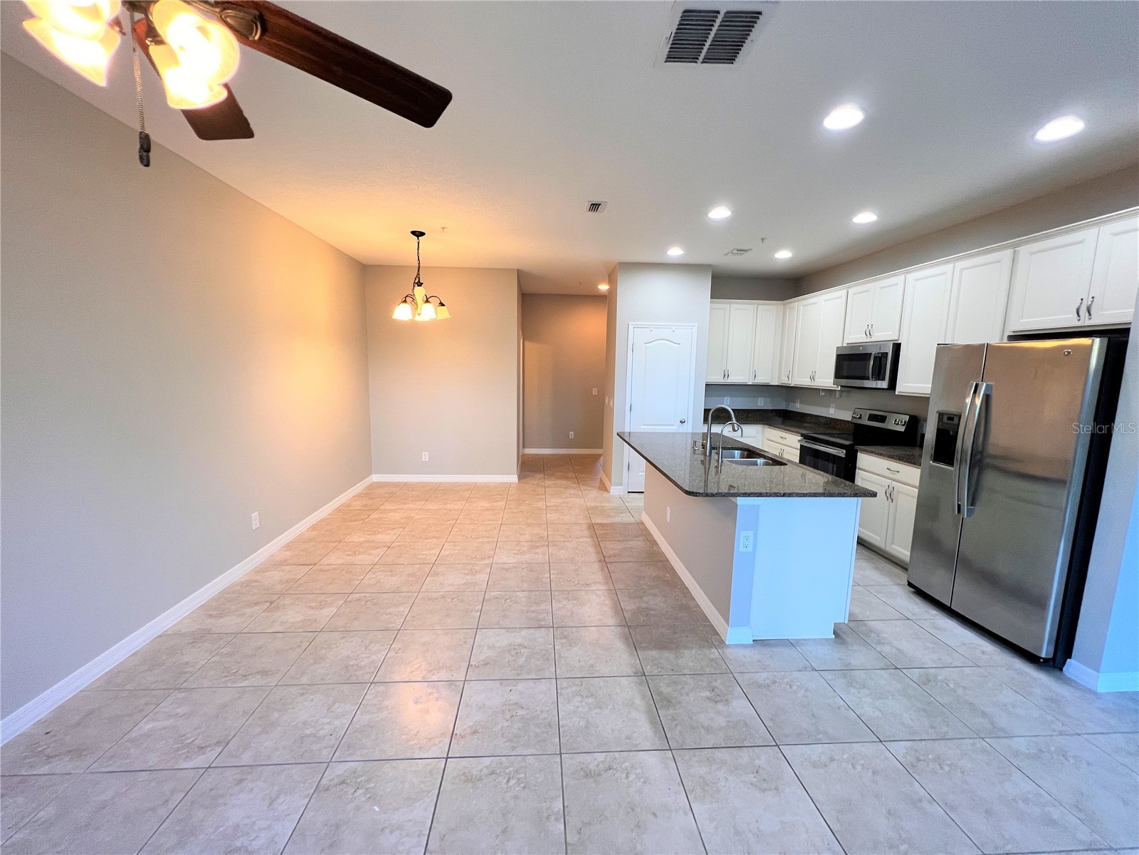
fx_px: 428
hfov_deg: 106.2
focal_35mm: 13
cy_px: 428
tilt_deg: -7.4
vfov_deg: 89.9
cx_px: 570
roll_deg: -0.7
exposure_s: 1/120
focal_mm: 1.57
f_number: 1.8
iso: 200
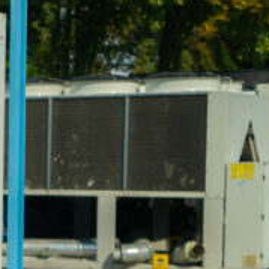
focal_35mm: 151
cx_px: -467
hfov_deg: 9.6
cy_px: 244
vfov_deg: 11.5
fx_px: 1328
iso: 100
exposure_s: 1/800
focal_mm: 31
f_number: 4
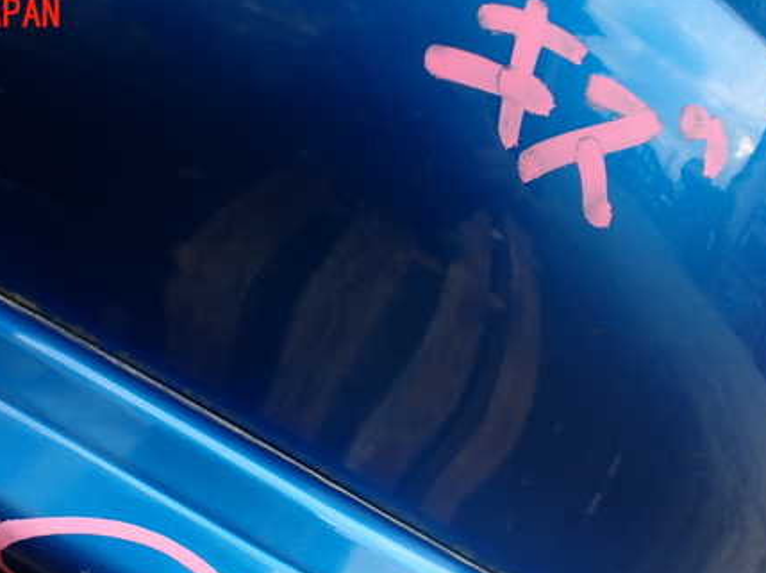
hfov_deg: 44.3
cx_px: 271
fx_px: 929
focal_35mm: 42
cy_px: 394
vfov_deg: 33.9
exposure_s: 1/125
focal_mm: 5.4
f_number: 2.3
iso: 100
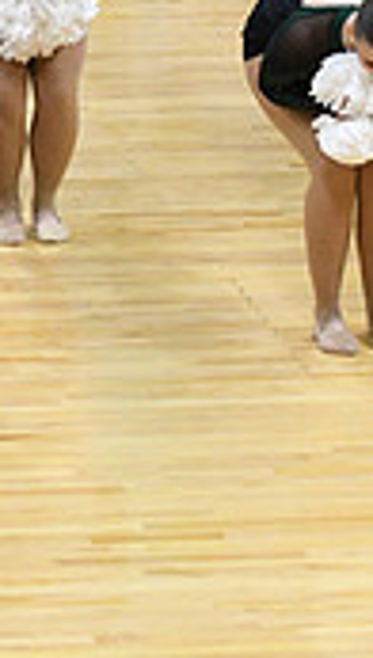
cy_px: -32
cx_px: -723
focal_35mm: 368
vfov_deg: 5.8
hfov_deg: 3.3
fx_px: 6436
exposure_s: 1/400
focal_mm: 70
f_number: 2.8
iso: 3200
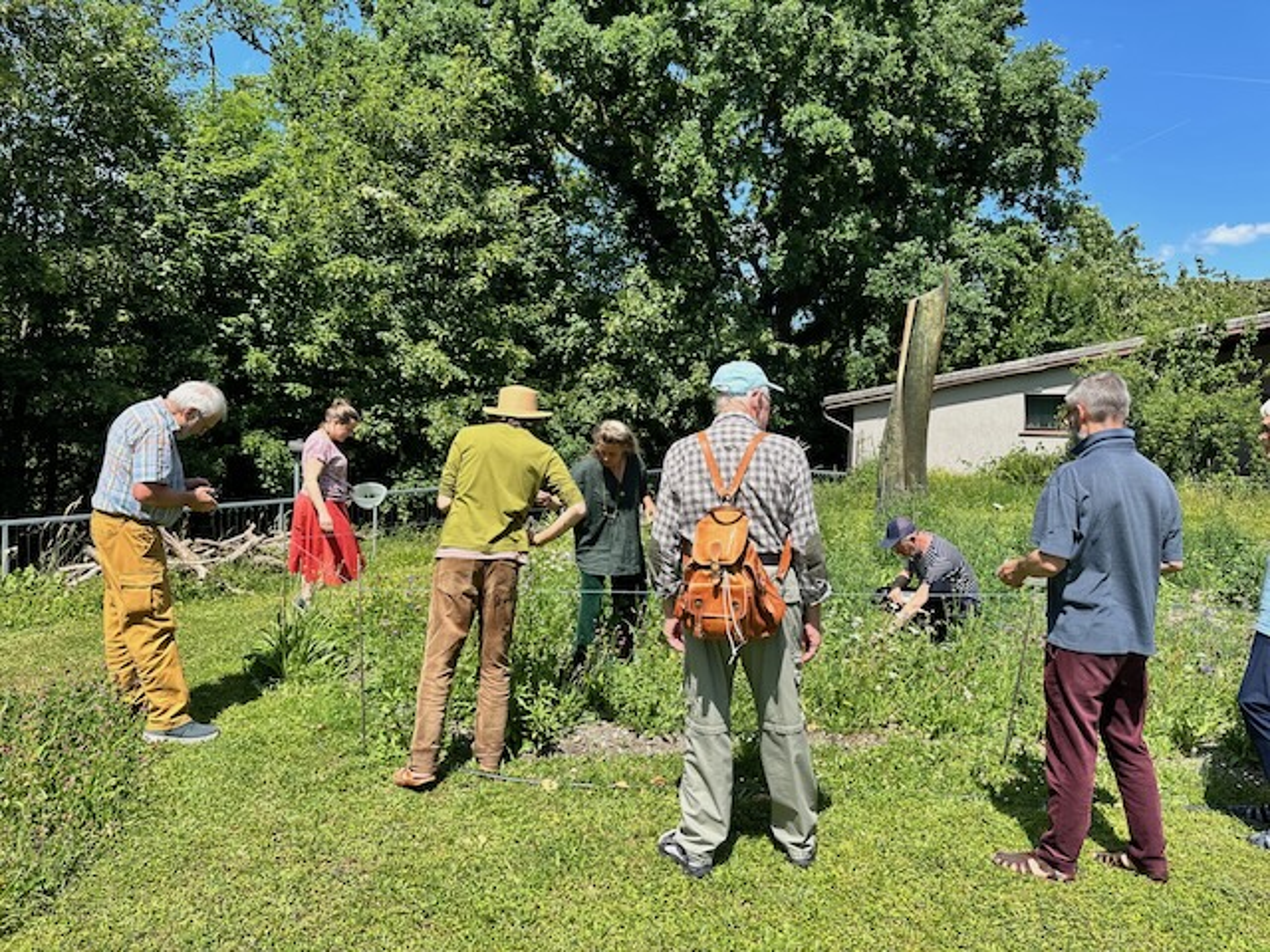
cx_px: 635
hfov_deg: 71.6
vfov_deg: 56.8
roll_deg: -1.6
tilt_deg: -1.4
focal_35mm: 24
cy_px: 476
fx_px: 881
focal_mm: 6.86
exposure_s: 1/2155
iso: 80
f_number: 1.78
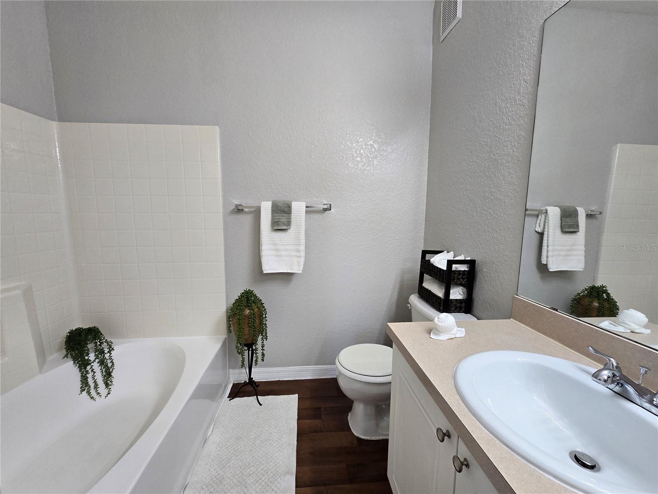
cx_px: 329
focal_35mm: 13
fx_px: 247
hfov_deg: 106.2
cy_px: 247
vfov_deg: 89.9
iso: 100
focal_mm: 2.2
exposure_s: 1/60
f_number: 2.2
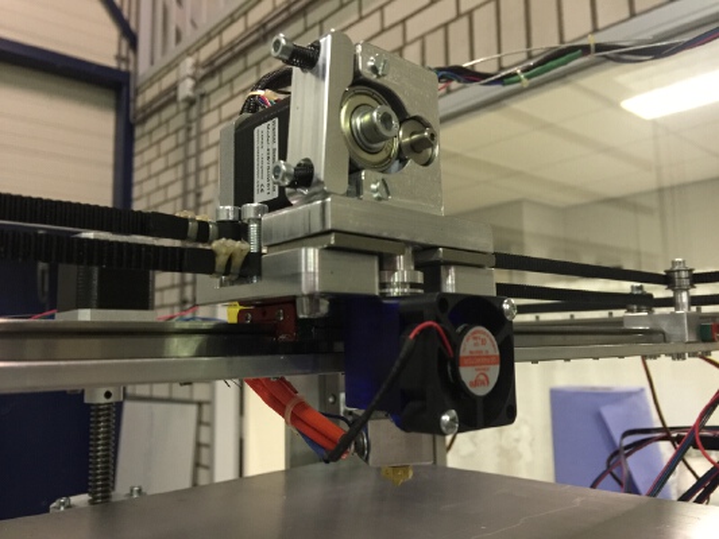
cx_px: 360
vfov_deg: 48.2
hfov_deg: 61.6
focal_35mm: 29
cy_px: 270
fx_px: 602
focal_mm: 4.15
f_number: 2.2
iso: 125
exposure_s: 1/10
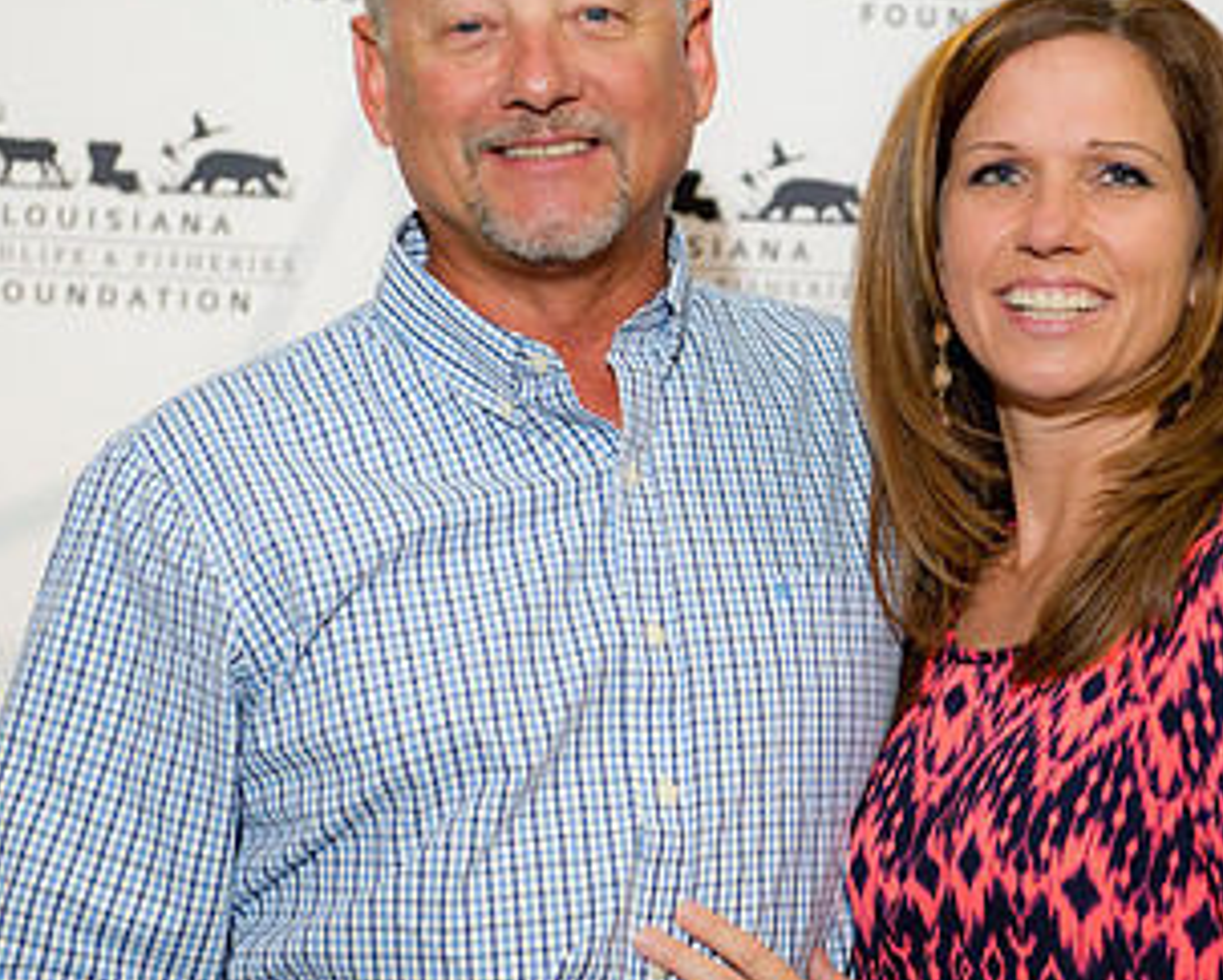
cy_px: 466
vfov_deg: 14.3
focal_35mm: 108
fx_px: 3912
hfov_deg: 17.7
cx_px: 846
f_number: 3.5
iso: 800
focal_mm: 60
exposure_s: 1/125
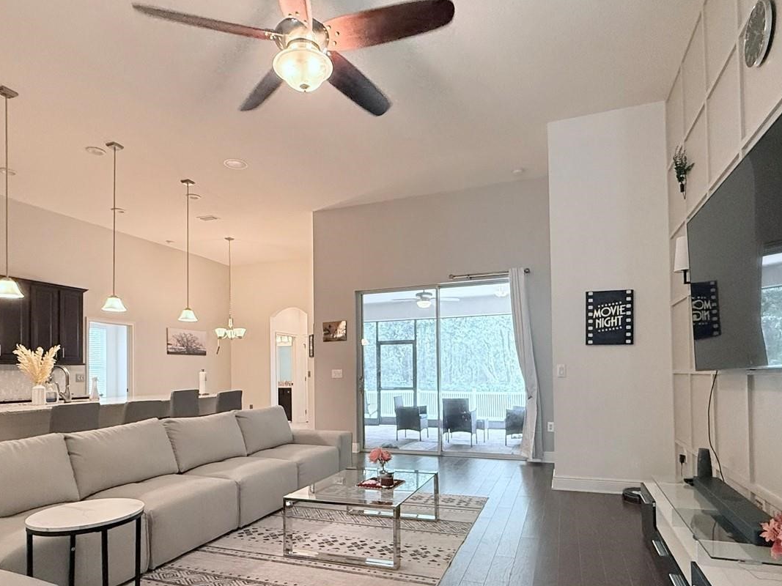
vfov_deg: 62.6
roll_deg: +0.5
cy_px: 363
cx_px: 394
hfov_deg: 79.0
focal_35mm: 21
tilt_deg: +1.3
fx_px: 474
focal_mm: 2.22
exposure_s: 1/120
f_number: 2.2
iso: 500
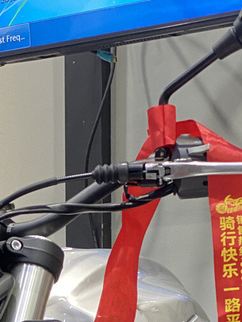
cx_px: -15
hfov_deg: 8.6
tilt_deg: -2.9
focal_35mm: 172
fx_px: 1603
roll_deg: +0.6
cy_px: 531
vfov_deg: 10.9
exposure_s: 1/33
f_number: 2
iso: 125
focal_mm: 6
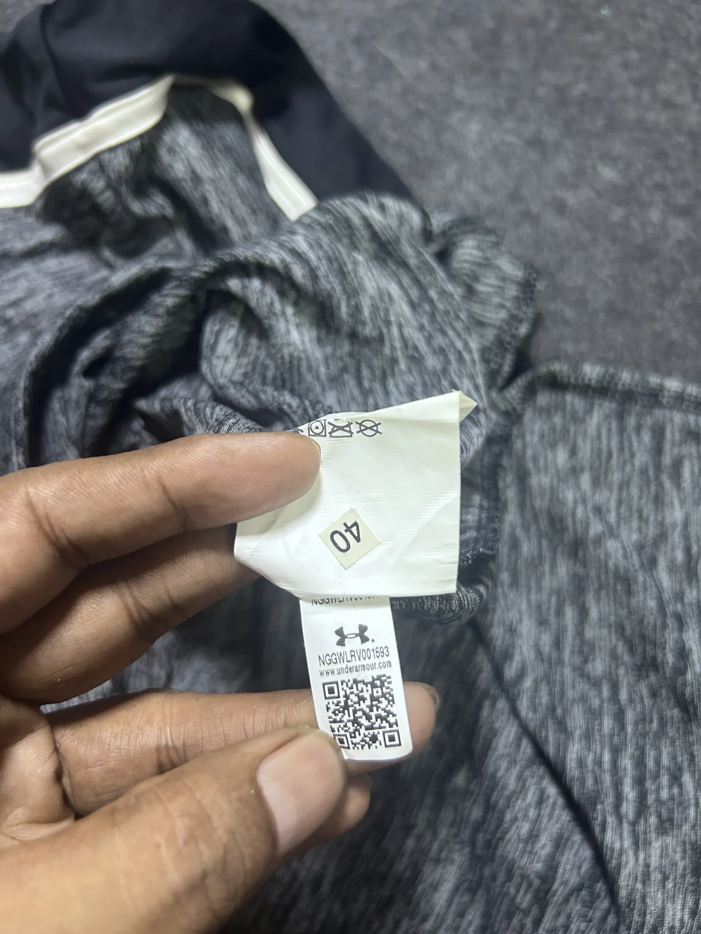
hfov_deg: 53.1
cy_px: 467
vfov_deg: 67.3
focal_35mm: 26
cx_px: 350
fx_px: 702
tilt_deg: -65.1
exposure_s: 1/50
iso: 250
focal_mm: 5.7
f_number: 1.5
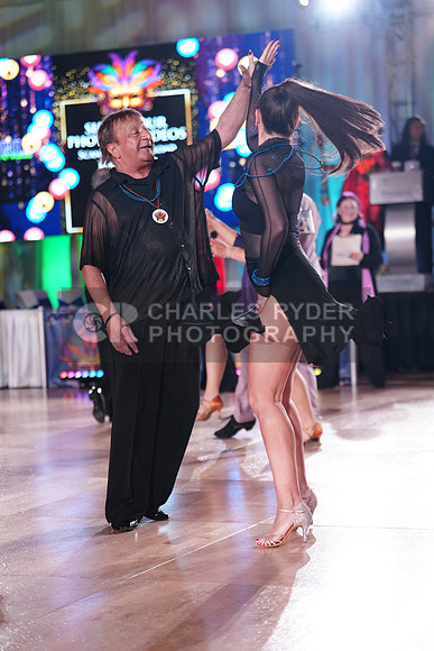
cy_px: 326
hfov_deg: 16.3
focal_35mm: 84
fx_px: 1518
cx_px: 217
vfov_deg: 24.2
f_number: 2.8
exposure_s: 1/640
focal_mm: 84
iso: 2000
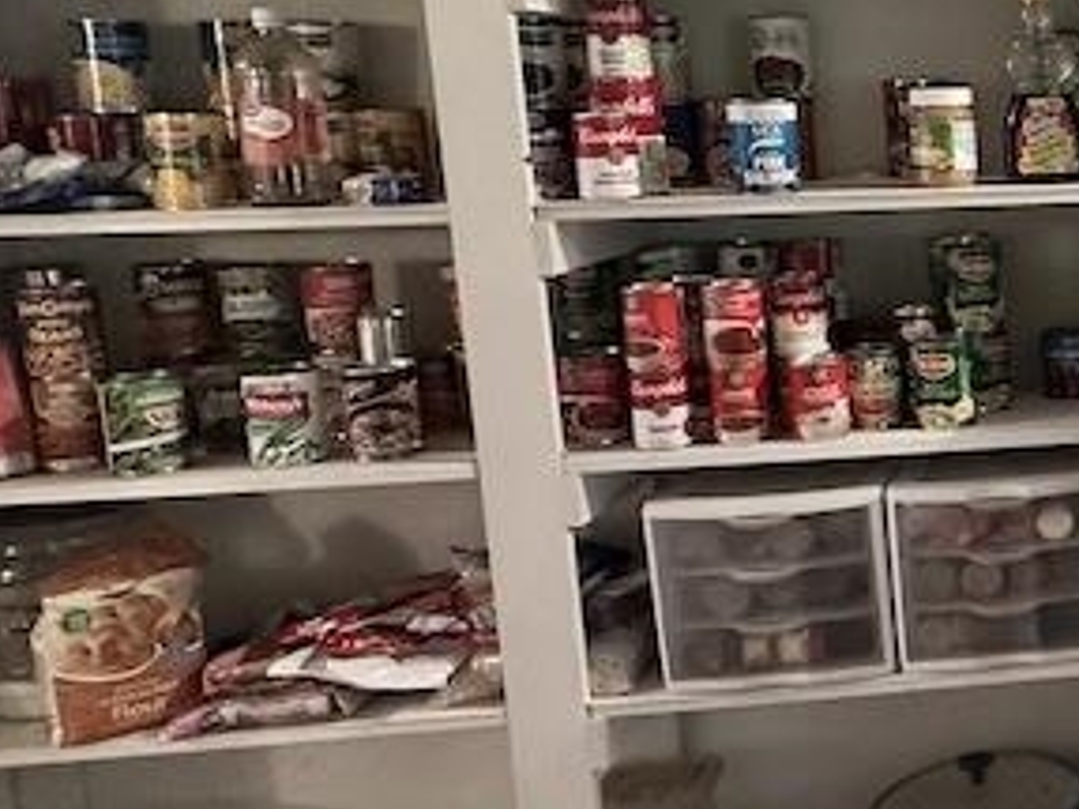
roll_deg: +1.3
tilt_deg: -7.1
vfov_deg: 29.0
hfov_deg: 29.2
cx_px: 1470
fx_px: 1558
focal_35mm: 50
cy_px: 297
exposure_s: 1/60
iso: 320
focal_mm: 2.22
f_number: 2.2
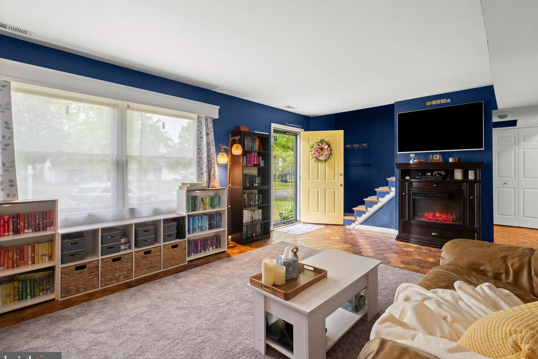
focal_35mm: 17
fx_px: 254
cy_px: 182
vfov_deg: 70.4
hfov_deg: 93.2
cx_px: 285
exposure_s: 1/13
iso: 5000
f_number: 8
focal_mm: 16
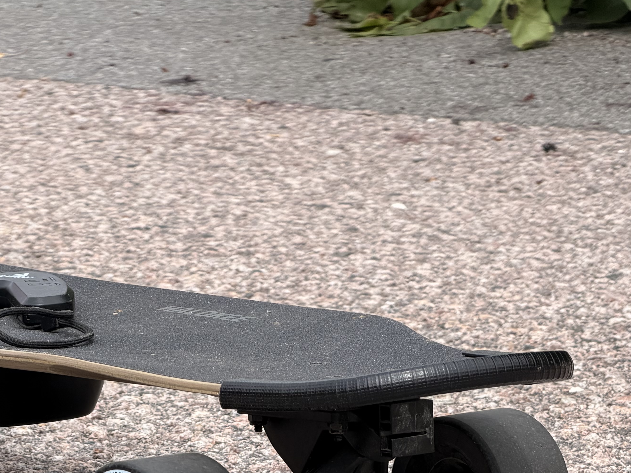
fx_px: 3919
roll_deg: +3.6
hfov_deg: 9.2
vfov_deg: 6.9
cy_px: 487
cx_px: 30
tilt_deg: -9.5
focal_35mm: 215
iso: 32
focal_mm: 16.89
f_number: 2.8
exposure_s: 1/638
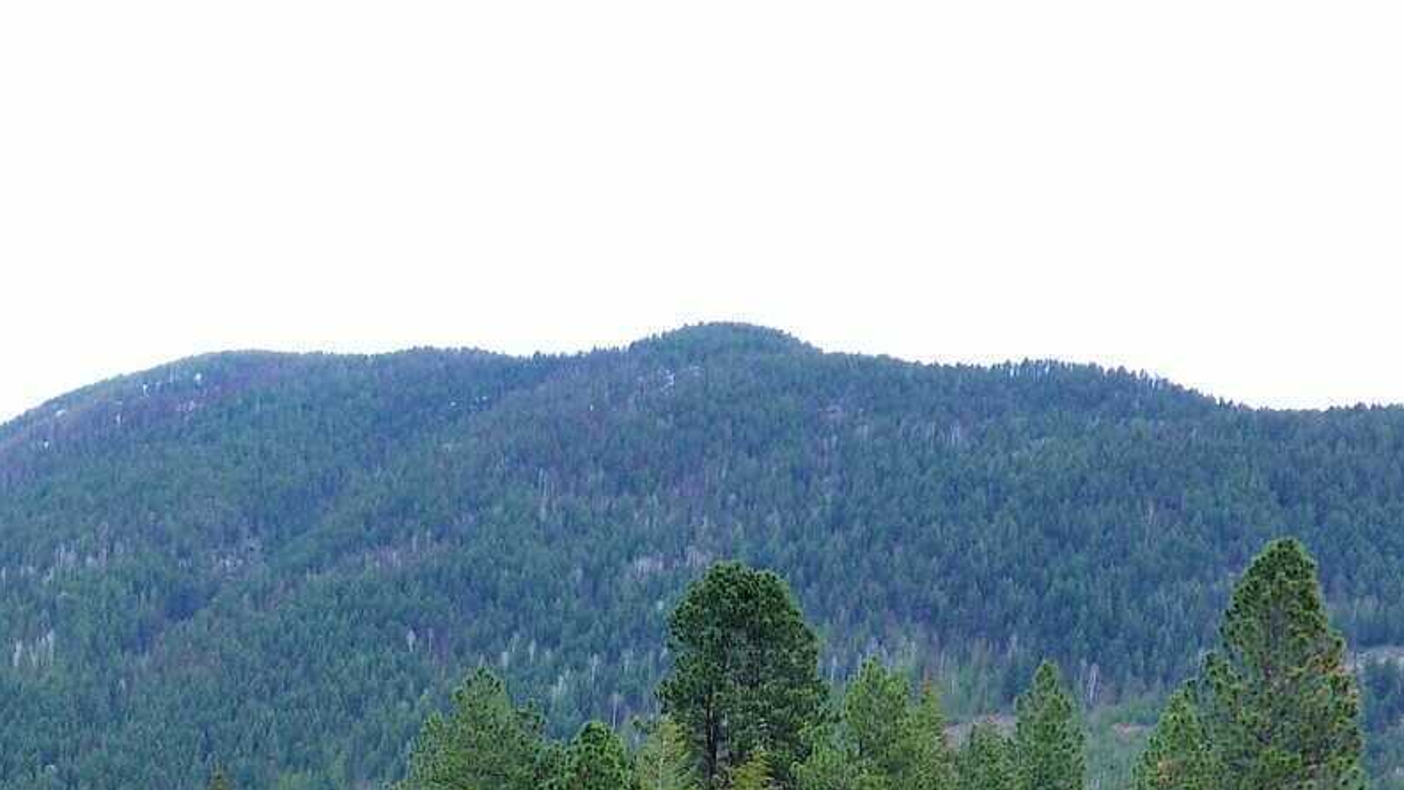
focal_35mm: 55
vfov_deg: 18.9
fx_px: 2048
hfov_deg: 33.2
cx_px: -133
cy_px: 1229
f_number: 2.8
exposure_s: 1/214
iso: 100
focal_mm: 3.61
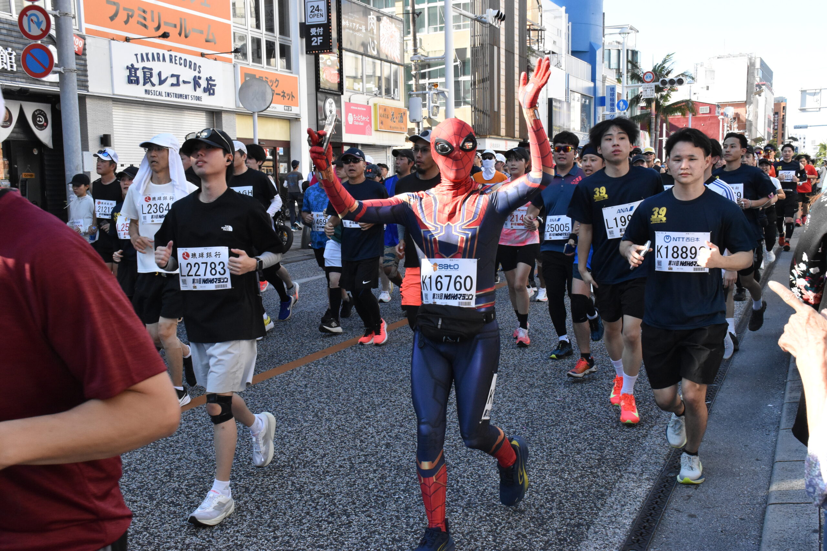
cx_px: 414
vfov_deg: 34.2
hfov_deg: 49.6
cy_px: 276
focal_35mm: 39
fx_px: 896
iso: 2500
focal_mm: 26
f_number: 11
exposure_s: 1/500
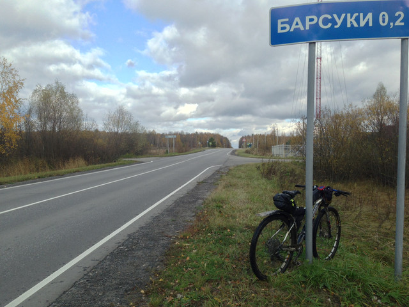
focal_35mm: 33
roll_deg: -0.3
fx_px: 390
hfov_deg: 55.4
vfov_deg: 42.9
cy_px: 154
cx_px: 204
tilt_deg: -1.2
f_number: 2.4
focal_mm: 4.12
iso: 50
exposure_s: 1/583
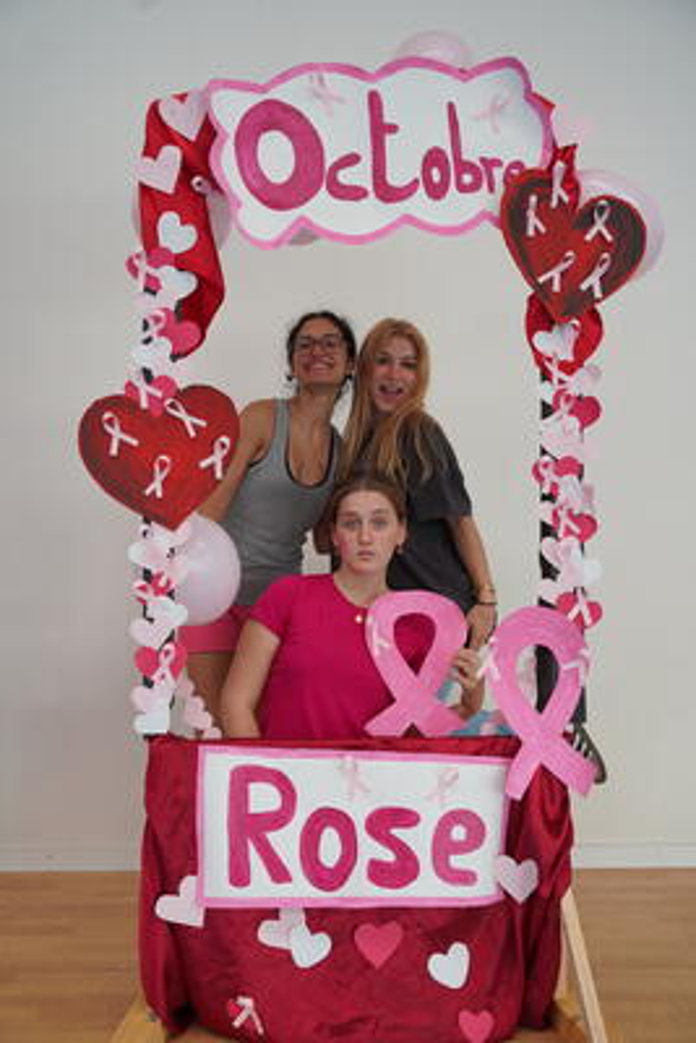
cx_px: 348
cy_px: 522
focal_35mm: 37
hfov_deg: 36.2
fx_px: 1063
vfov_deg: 52.2
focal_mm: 36.7
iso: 400
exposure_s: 1/160
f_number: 4
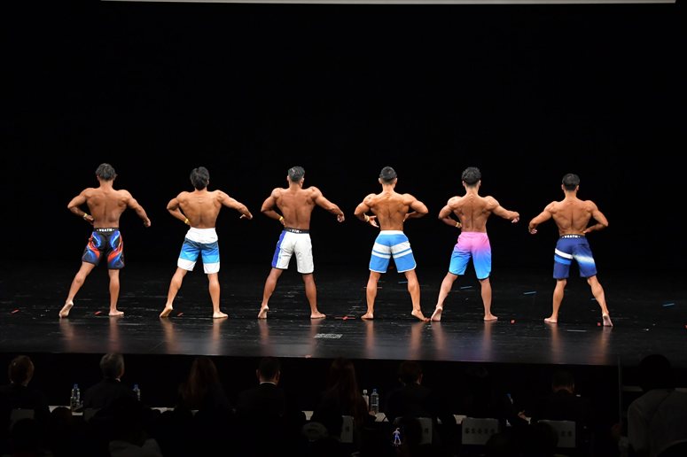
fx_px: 2060
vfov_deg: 12.7
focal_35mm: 108
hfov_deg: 18.9
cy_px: 228
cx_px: 344
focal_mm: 72
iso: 3200
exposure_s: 1/400
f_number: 5.6
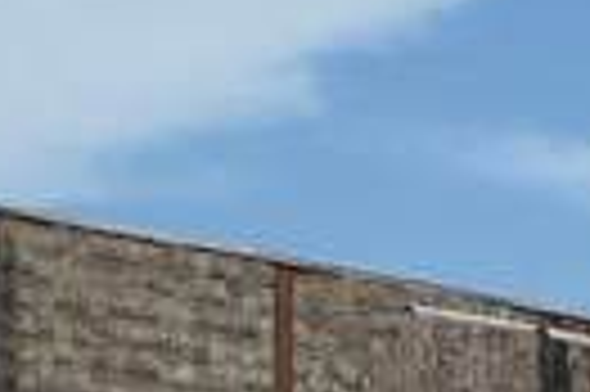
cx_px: -712
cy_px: 550
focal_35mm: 211
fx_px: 3454
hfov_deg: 9.0
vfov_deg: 6.4
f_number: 1.6
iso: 32
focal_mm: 4.2
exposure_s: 1/7299
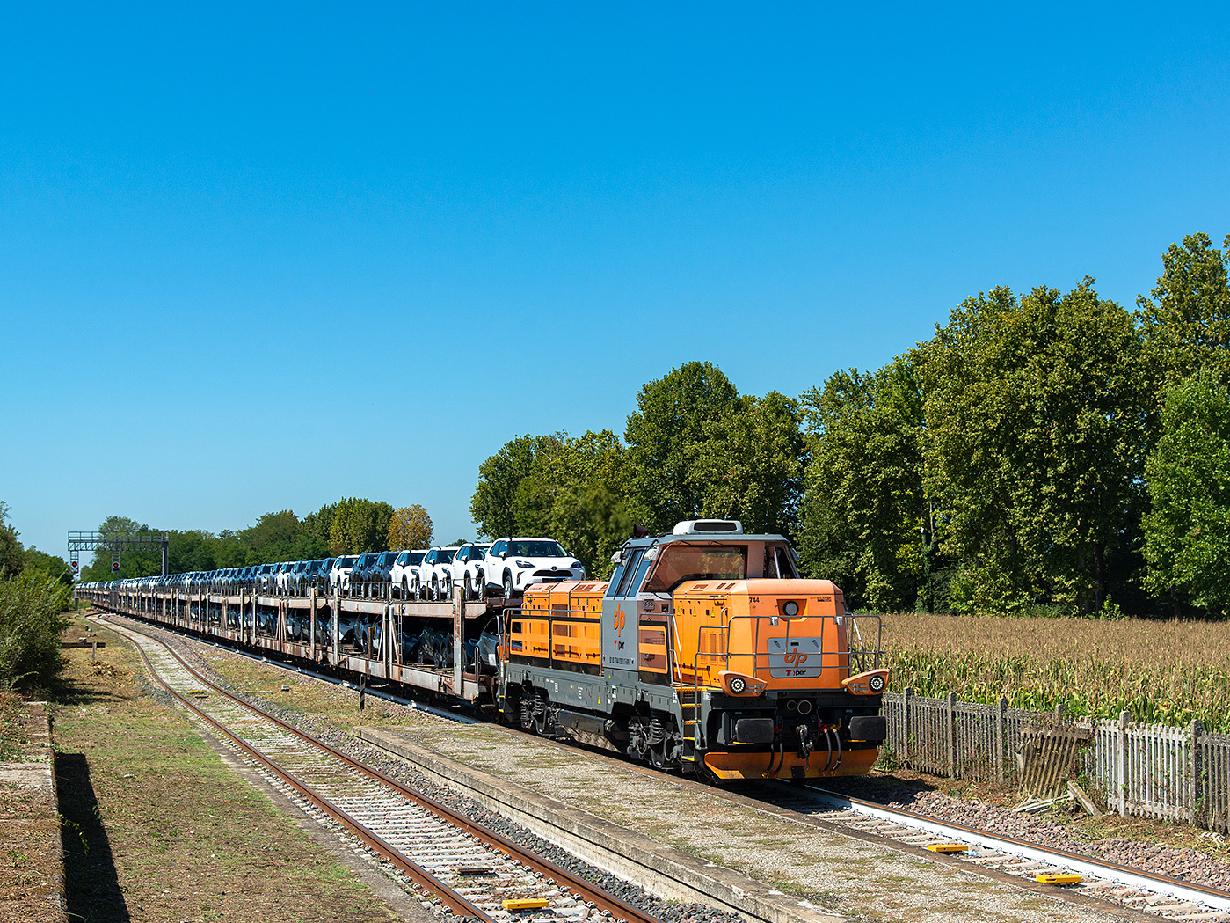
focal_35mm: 55
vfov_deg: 26.6
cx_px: 533
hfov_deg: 34.9
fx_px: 1954
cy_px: 457
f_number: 6.3
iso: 250
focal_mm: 50
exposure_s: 1/1000
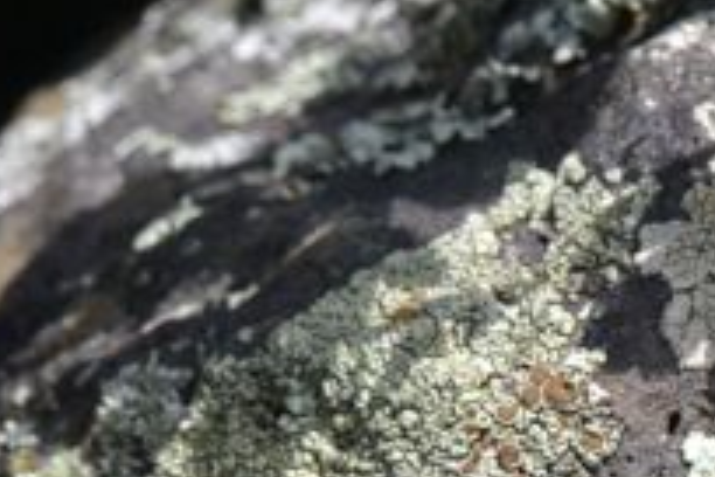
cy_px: 1149
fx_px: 6335
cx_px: 1724
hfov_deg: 6.2
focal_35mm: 319
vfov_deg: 4.2
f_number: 16
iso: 160
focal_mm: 50
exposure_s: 1/125
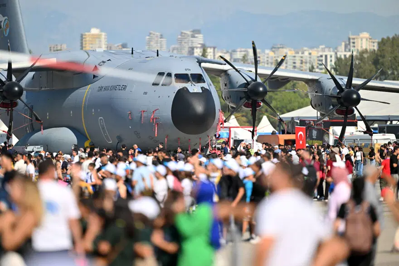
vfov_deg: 3.4
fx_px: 4431
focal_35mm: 400
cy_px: 133
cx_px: 200
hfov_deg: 5.2
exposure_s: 1/4000
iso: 200
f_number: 2.8
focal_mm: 400
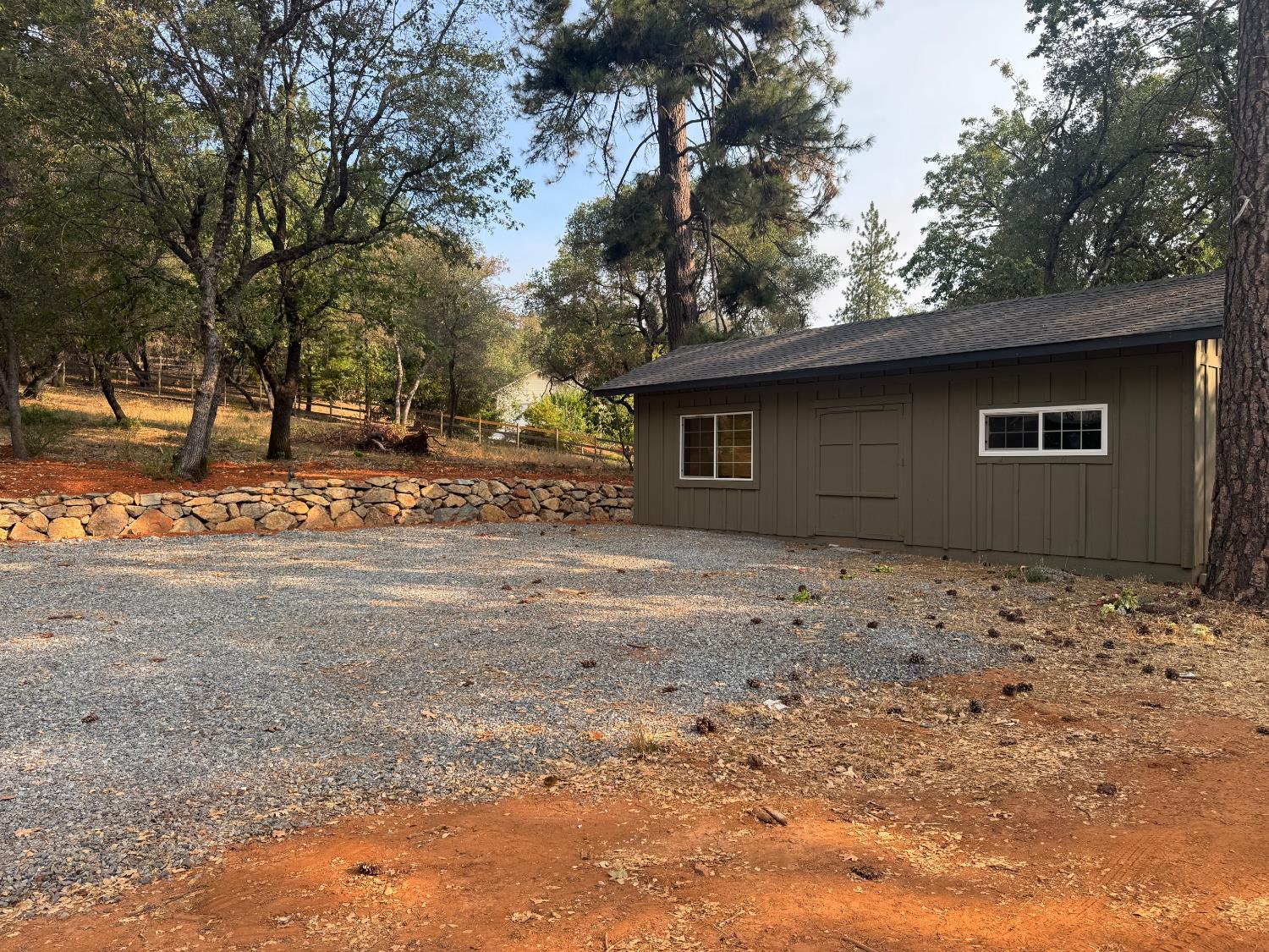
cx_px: 634
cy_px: 476
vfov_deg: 56.8
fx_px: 880
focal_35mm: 24
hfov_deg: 71.6
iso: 80
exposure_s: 1/678
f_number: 1.78
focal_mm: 6.76
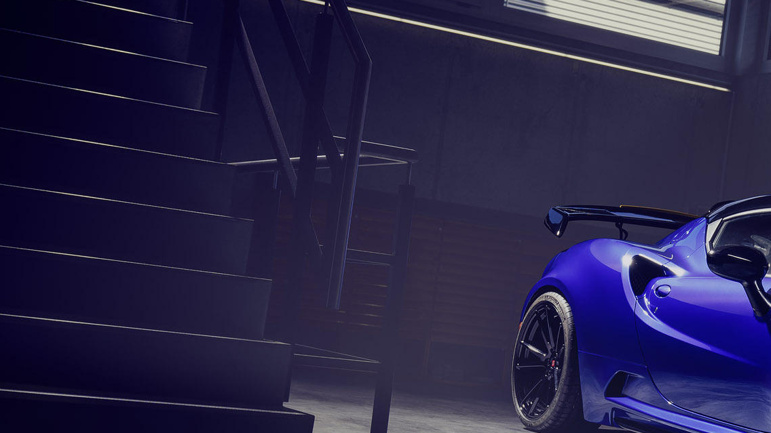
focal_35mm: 83
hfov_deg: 23.8
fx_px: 1697
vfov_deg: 14.4
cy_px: 375
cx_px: 876
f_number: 4
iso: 100
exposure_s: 1/800
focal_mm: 30
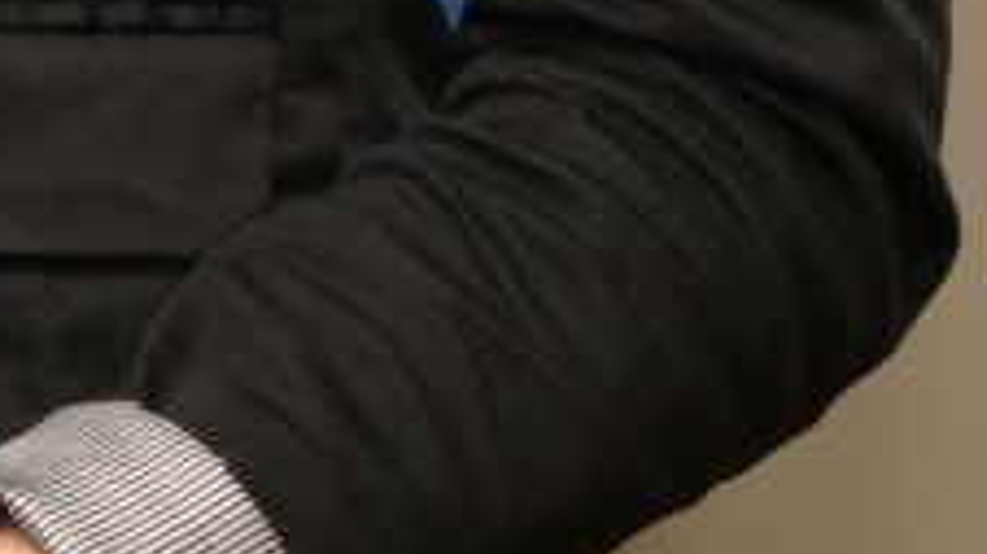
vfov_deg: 3.0
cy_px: -1374
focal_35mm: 391
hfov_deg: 5.3
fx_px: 10231
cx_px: -1764
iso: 400
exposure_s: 1/200
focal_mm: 52
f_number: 6.3
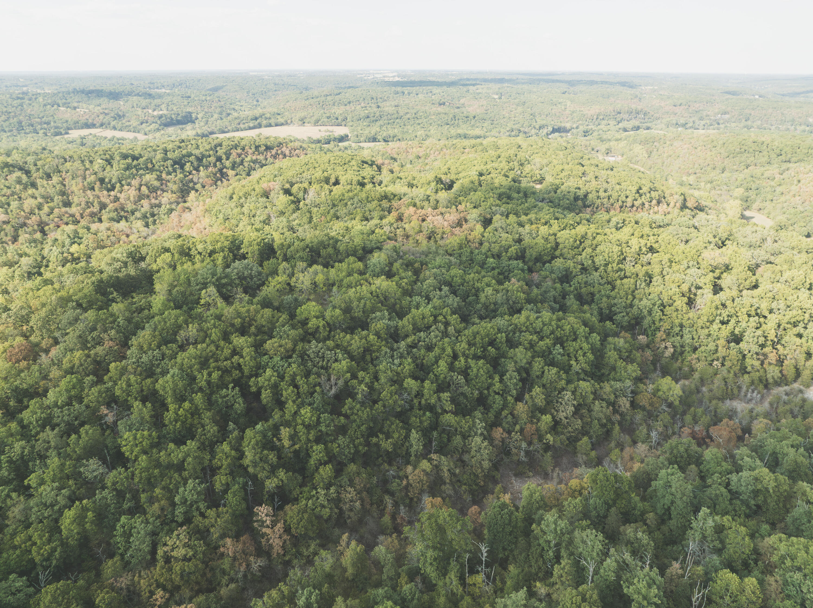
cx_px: 406
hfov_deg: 71.6
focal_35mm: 24
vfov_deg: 56.8
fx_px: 563
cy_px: 304
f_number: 2.8
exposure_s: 1/2000
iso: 240
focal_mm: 12.29
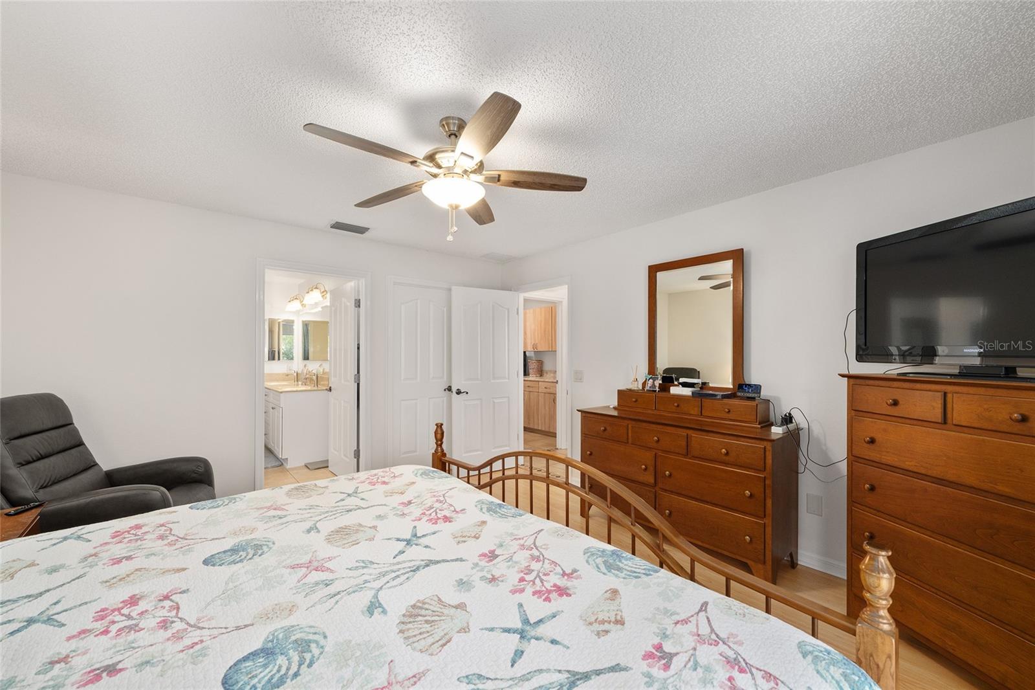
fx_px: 402
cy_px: 345
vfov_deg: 81.2
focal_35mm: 14
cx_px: 518
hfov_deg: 104.3
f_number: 8
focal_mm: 14
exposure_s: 1/8
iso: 400
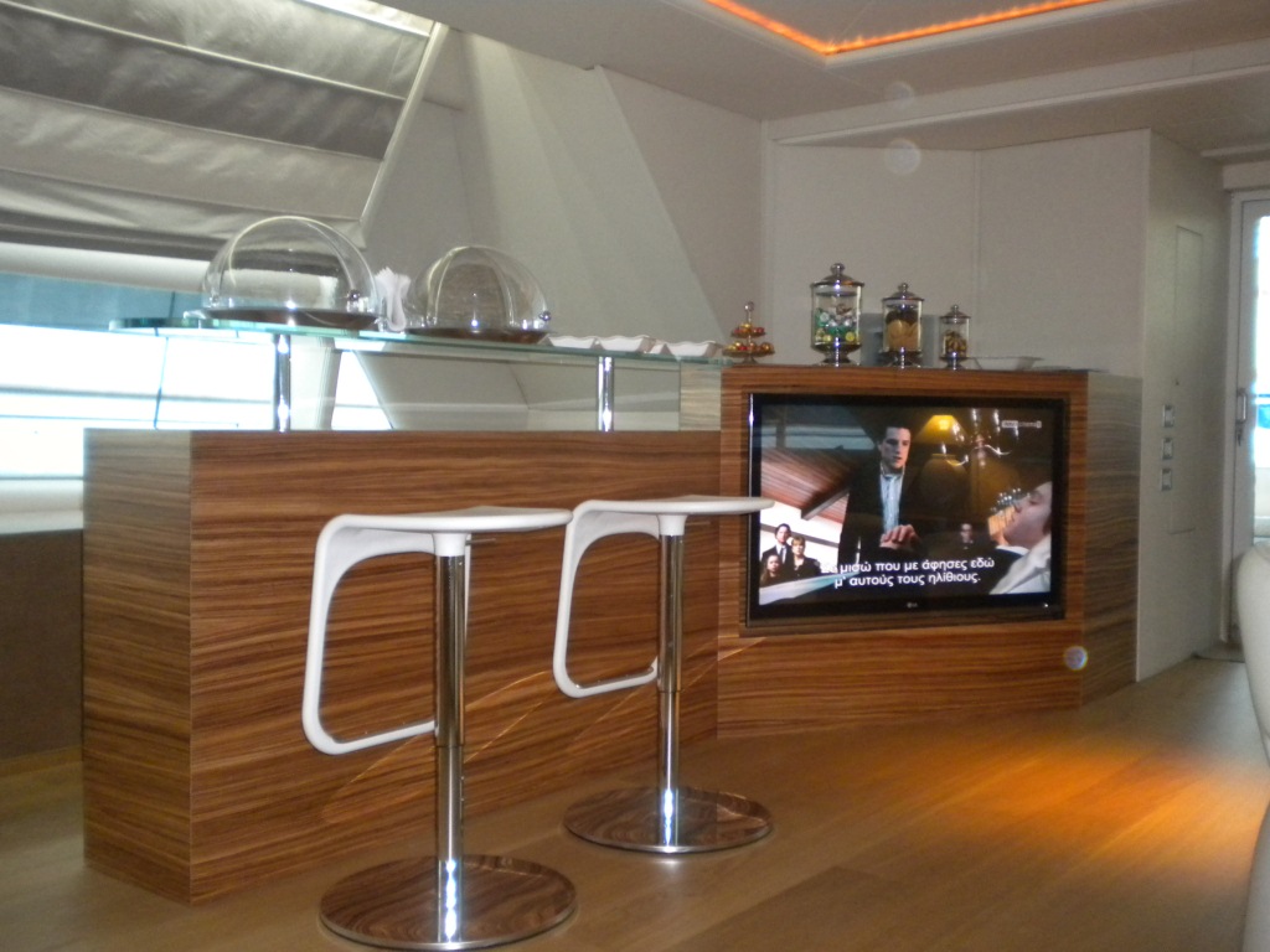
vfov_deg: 40.7
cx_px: 635
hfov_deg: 52.6
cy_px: 476
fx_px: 1284
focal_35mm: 35
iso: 400
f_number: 3.1
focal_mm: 6.3
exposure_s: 1/30
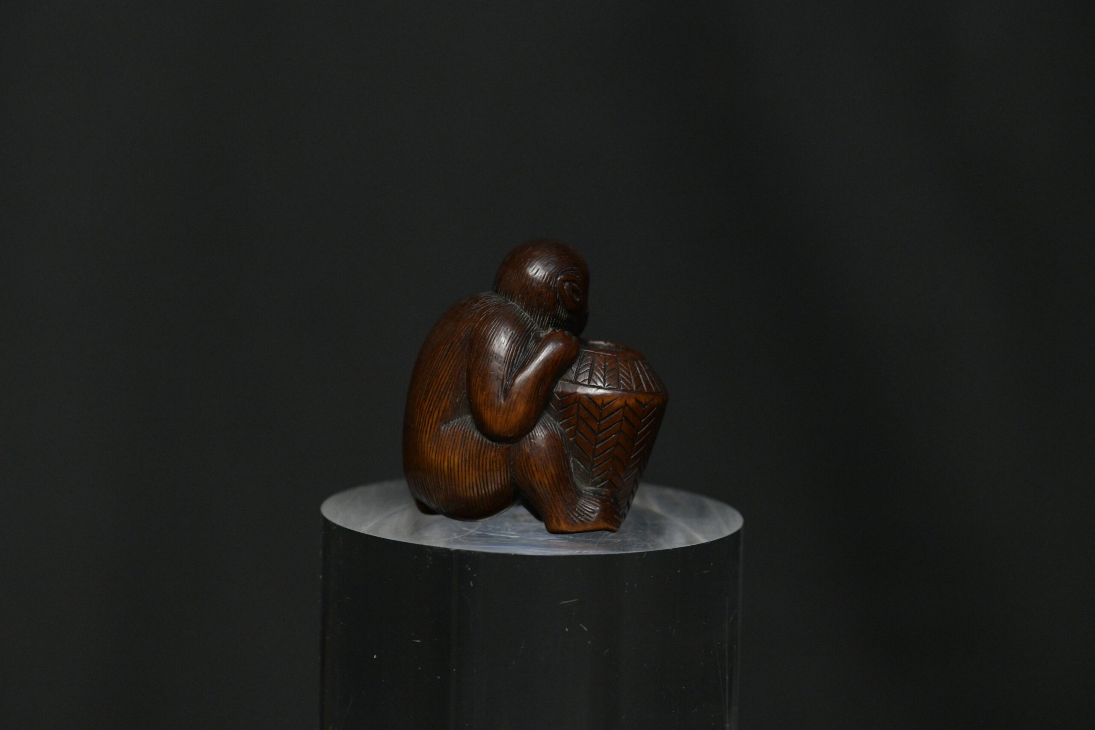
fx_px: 3194
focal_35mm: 105
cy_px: 365
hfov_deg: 19.5
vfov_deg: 13.0
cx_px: 548
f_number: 10
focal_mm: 105
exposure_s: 1/125
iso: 5000
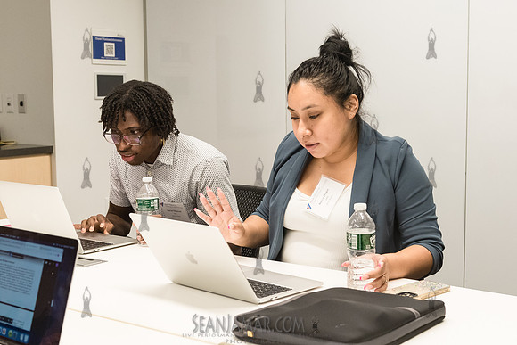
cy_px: 167
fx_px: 736
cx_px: 300
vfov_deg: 26.4
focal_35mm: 51
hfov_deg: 38.6
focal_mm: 34
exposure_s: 1/250
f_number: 4.5
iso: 2500
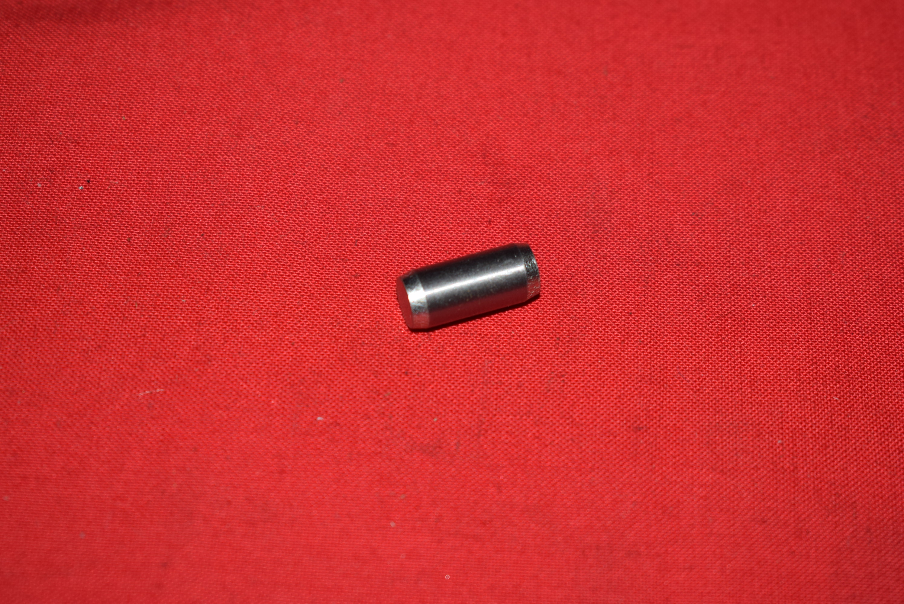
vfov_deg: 16.6
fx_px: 2073
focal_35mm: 82
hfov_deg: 24.6
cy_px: 302
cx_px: 452
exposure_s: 1/80
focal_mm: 55
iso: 160
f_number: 5.6
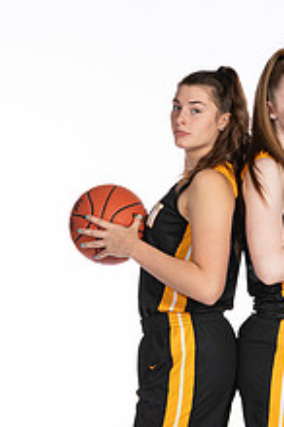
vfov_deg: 8.1
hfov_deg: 5.4
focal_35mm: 253
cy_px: 316
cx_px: 235
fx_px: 2994
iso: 100
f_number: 5.6
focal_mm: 82
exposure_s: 1/100
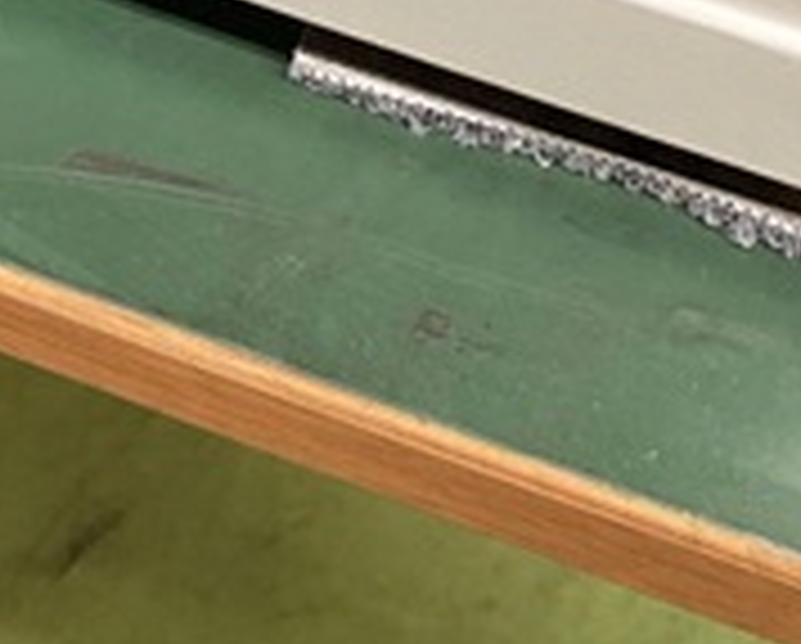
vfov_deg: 14.9
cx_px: 90
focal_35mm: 98
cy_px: -248
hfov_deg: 19.2
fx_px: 2327
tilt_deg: -47.2
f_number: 1.8
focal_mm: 3.99
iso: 250
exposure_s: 1/60
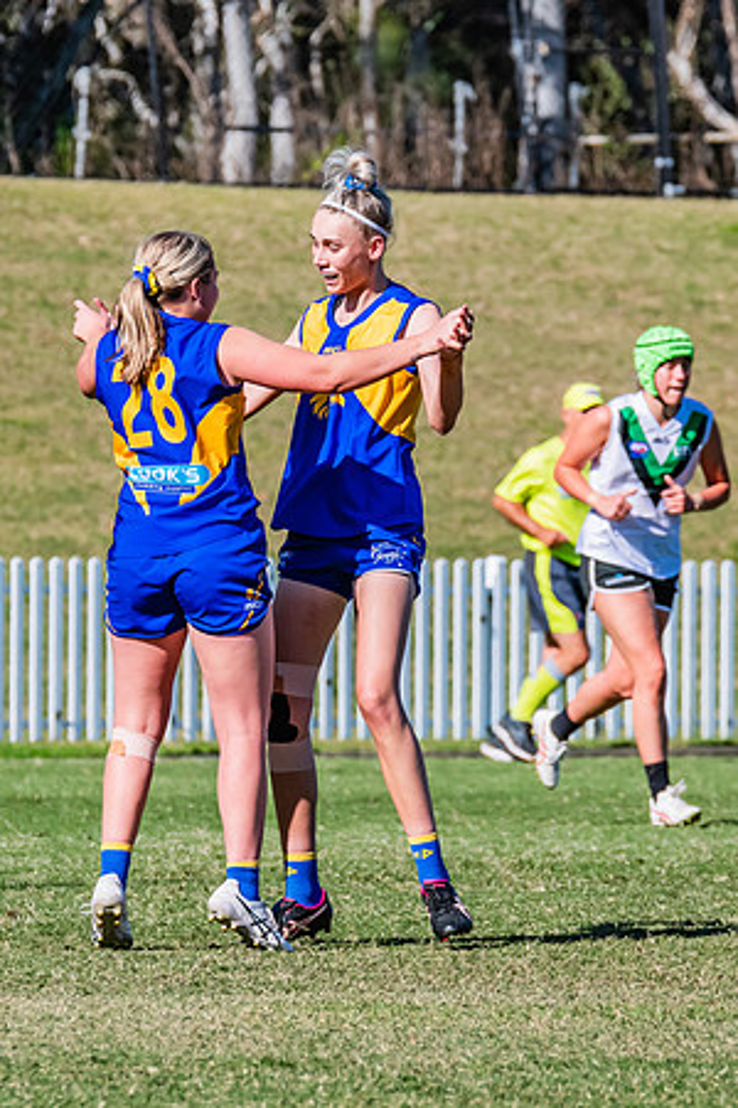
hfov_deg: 2.2
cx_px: 409
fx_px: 19184
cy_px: 450
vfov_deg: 3.3
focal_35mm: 624
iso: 640
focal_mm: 330
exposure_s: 1/1250
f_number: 11
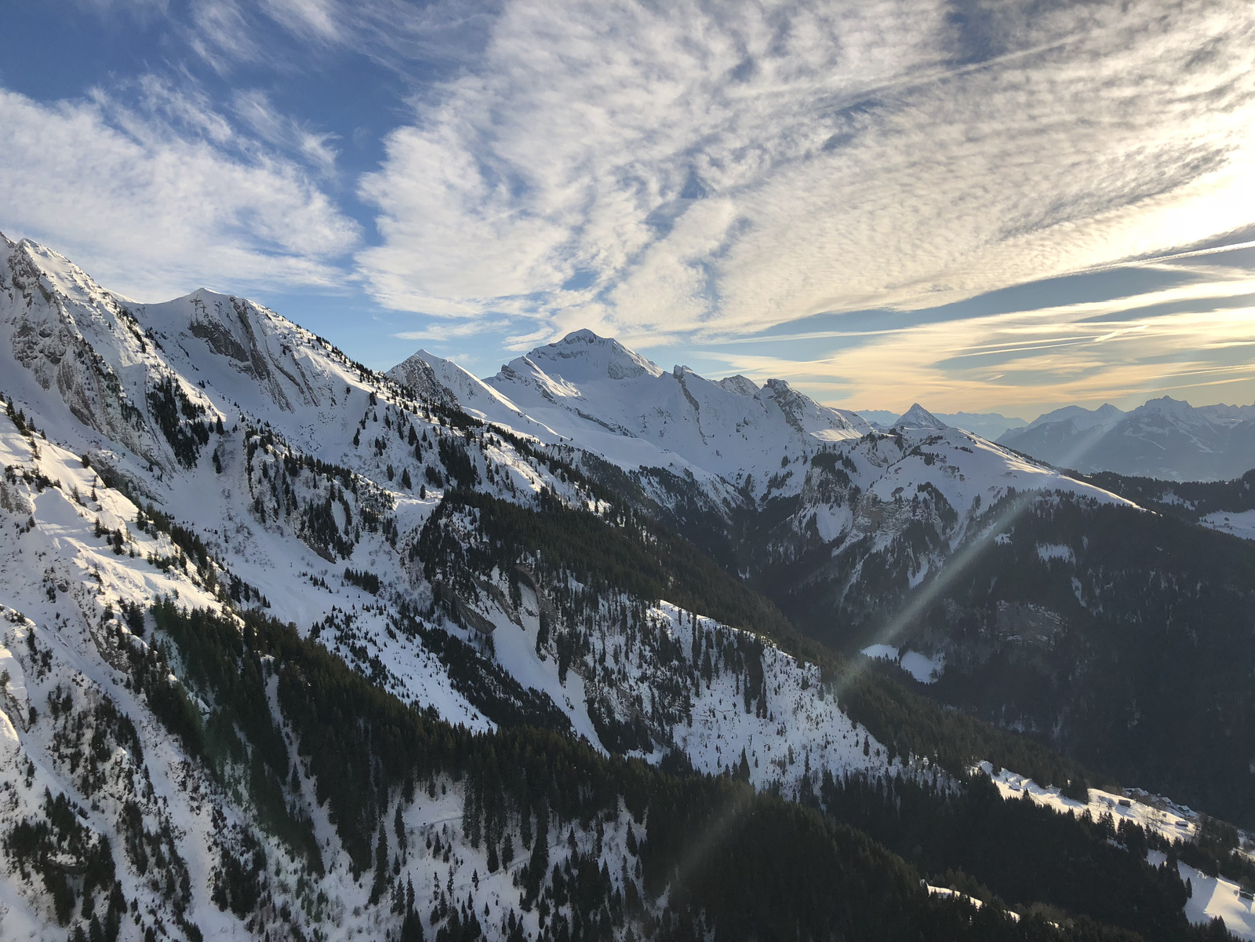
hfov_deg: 63.4
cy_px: 471
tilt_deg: -1.9
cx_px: 628
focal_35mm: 28
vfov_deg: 49.7
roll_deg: +1.4
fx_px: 1015
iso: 25
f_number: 1.8
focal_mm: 4
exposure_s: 1/3436
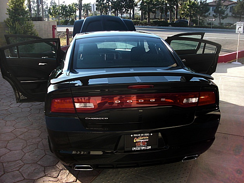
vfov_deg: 38.7
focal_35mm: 37
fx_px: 261
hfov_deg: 50.1
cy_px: 90
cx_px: 124
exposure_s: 1/200
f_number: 2.8
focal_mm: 6.3
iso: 50
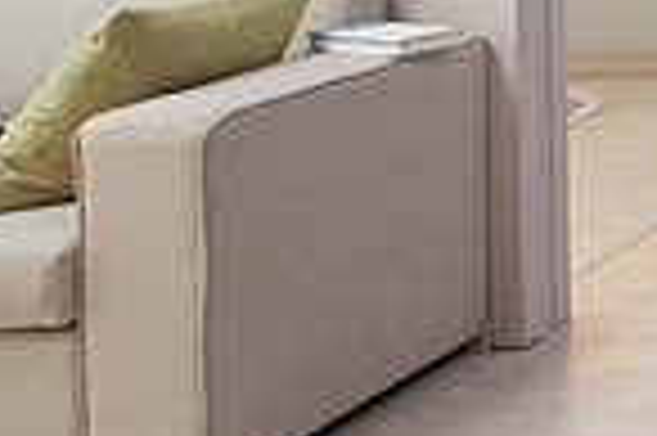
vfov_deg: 15.2
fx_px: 1495
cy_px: -247
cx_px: 1431
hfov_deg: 16.4
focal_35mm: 82
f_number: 9
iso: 800
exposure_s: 1/25
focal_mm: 10
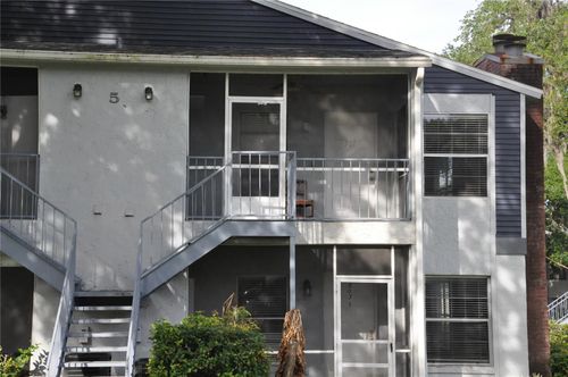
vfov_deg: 18.9
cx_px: 284
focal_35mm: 72
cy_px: 188
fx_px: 1135
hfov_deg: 28.1
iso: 1250
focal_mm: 48
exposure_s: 1/2000
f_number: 7.1
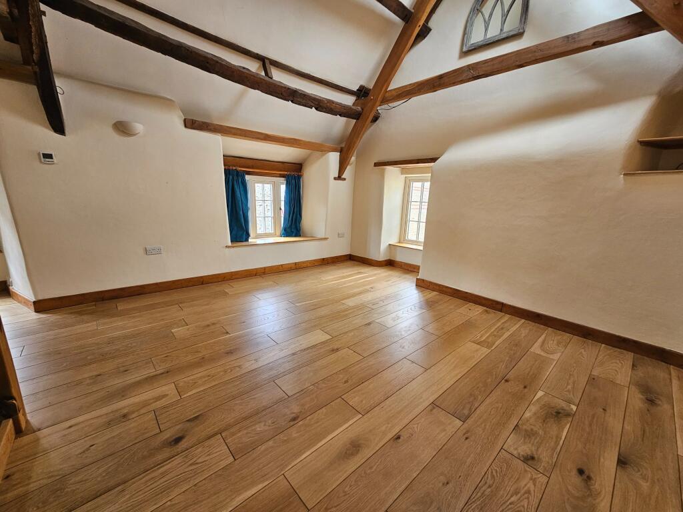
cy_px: 256
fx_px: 256
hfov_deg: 106.2
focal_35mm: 13
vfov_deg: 89.9
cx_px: 342
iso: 100
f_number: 2.2
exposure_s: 1/50
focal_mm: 2.2
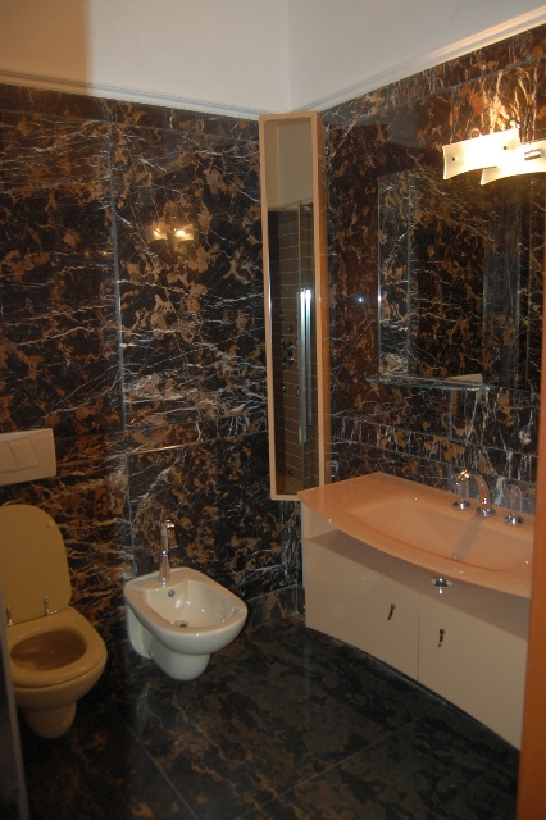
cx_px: 273
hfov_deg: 47.9
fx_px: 615
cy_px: 410
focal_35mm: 27
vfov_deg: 67.4
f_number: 3.5
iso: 400
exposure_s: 1/60
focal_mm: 18
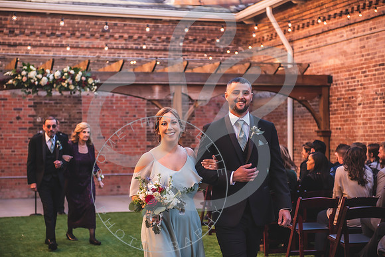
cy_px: 128
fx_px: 763
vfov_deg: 19.1
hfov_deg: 28.3
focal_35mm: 71
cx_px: 192
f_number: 2.8
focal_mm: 70
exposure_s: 1/160
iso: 100
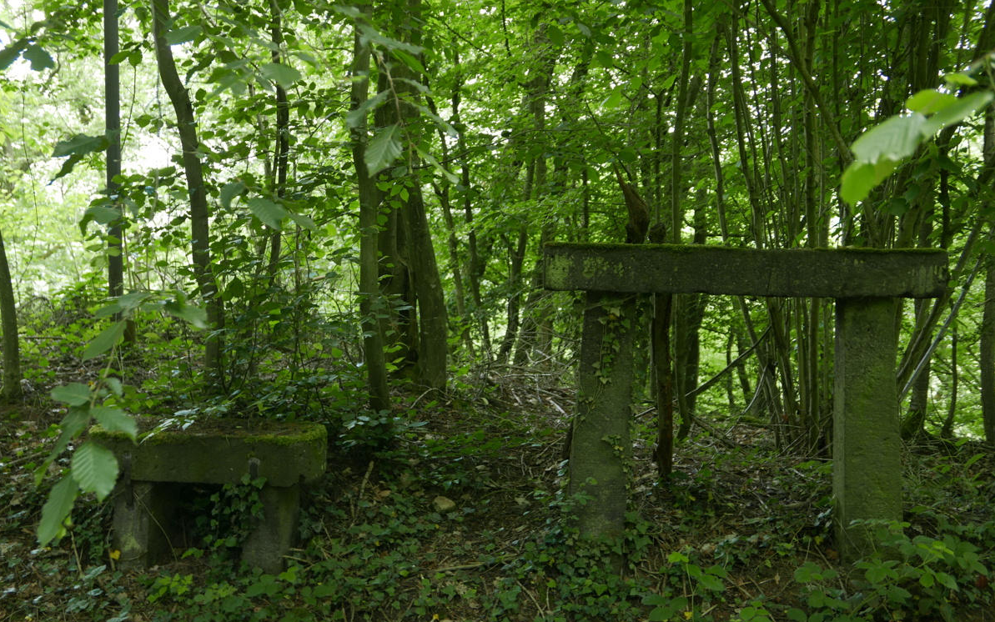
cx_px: 498
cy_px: 293
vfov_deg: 29.2
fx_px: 1193
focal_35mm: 44
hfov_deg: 45.3
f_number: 2.5
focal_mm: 19.3
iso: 250
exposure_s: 1/100
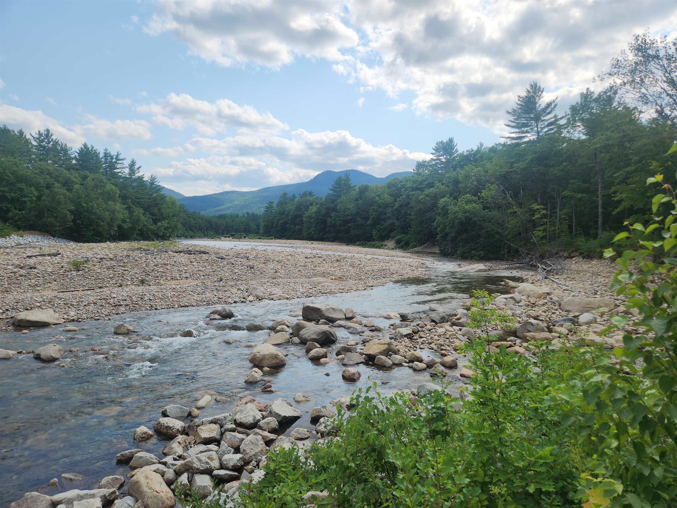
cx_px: 338
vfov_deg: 58.9
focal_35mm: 23
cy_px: 254
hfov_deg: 73.9
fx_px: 450
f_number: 1.8
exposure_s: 1/2169
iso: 20
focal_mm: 5.4
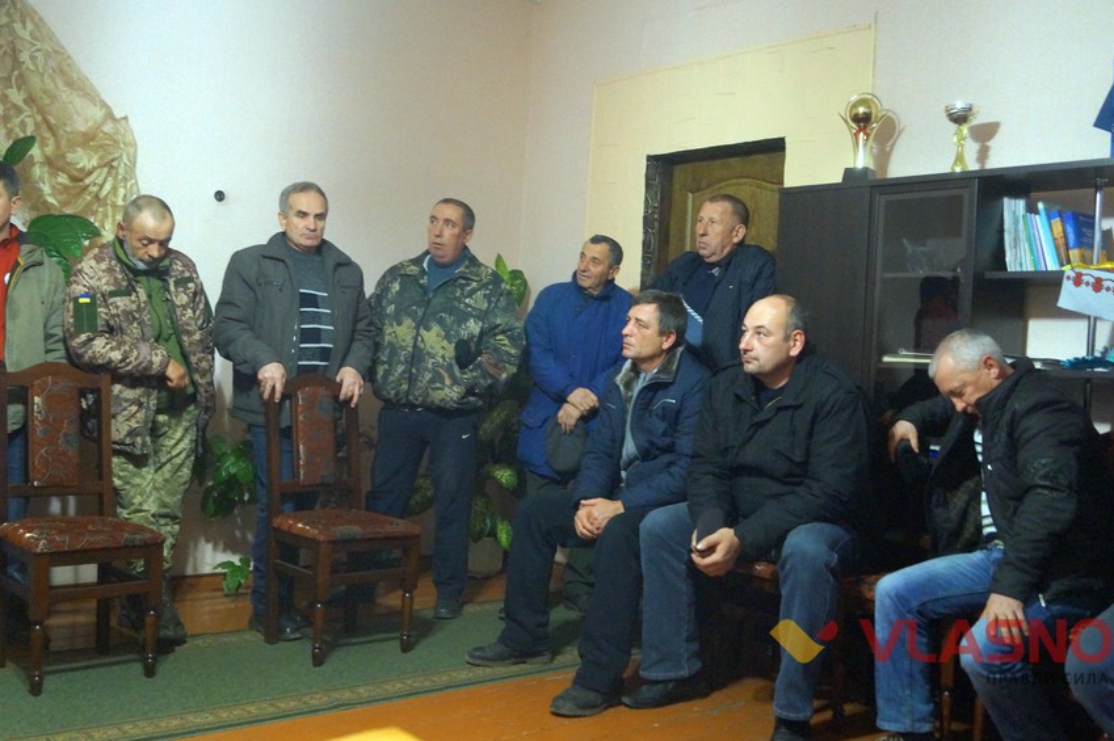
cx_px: 559
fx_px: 1082
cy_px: 376
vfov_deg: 37.8
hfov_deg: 54.5
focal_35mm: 35
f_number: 4
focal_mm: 22
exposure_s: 1/15
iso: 3200
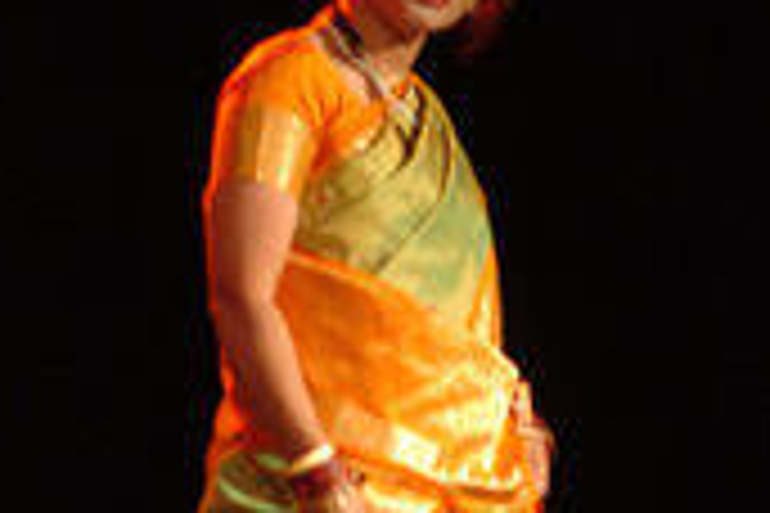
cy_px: 556
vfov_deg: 4.7
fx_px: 6176
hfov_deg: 7.1
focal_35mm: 289
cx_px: 203
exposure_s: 1/30
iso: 400
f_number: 2.8
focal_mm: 55
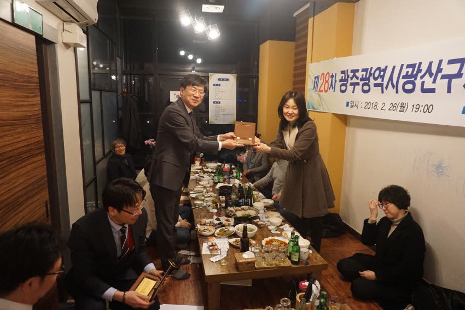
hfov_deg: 73.7
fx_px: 310
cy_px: 155
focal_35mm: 24
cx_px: 232
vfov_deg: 53.2
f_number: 3.5
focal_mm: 16
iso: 3200
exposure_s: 1/125
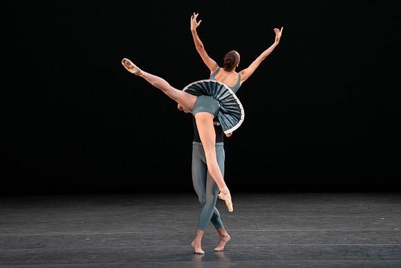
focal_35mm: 309
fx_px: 3443
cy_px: 134
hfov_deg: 6.7
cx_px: 200
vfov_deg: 4.5
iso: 5000
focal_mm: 309
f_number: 8
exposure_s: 1/400
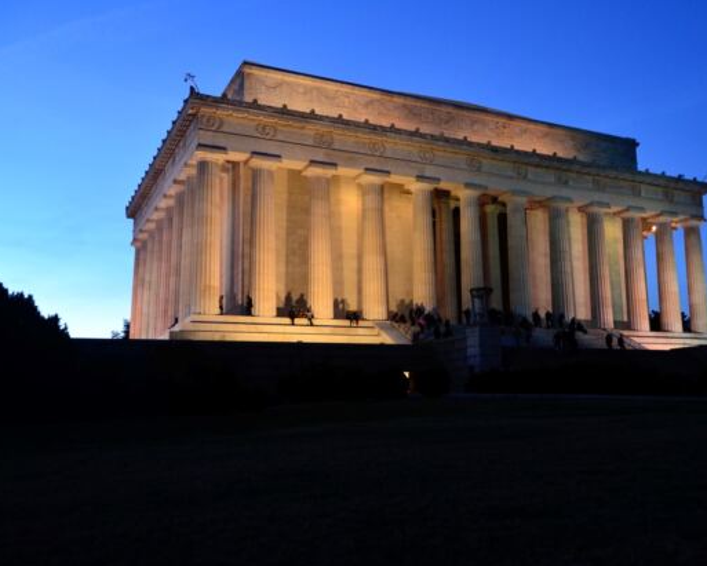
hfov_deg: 51.1
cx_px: 433
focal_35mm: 35
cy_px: 289
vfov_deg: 42.3
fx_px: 733
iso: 800
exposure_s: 1/15
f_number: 3.5
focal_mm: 20
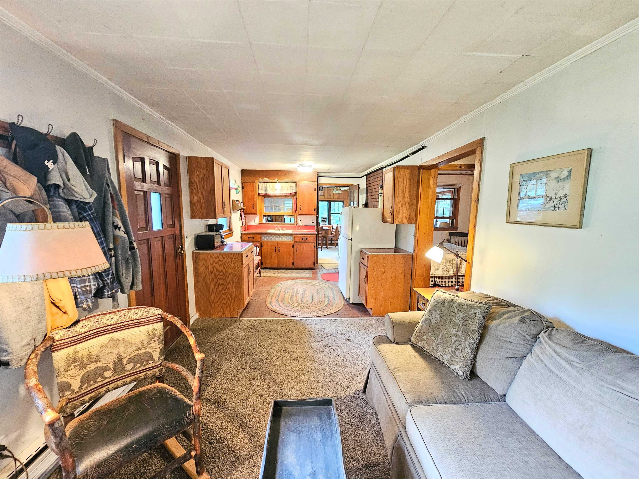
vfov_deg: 89.9
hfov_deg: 106.2
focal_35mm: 13
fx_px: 240
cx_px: 320
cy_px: 240
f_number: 2.2
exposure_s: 1/24
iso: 800
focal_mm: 2.2
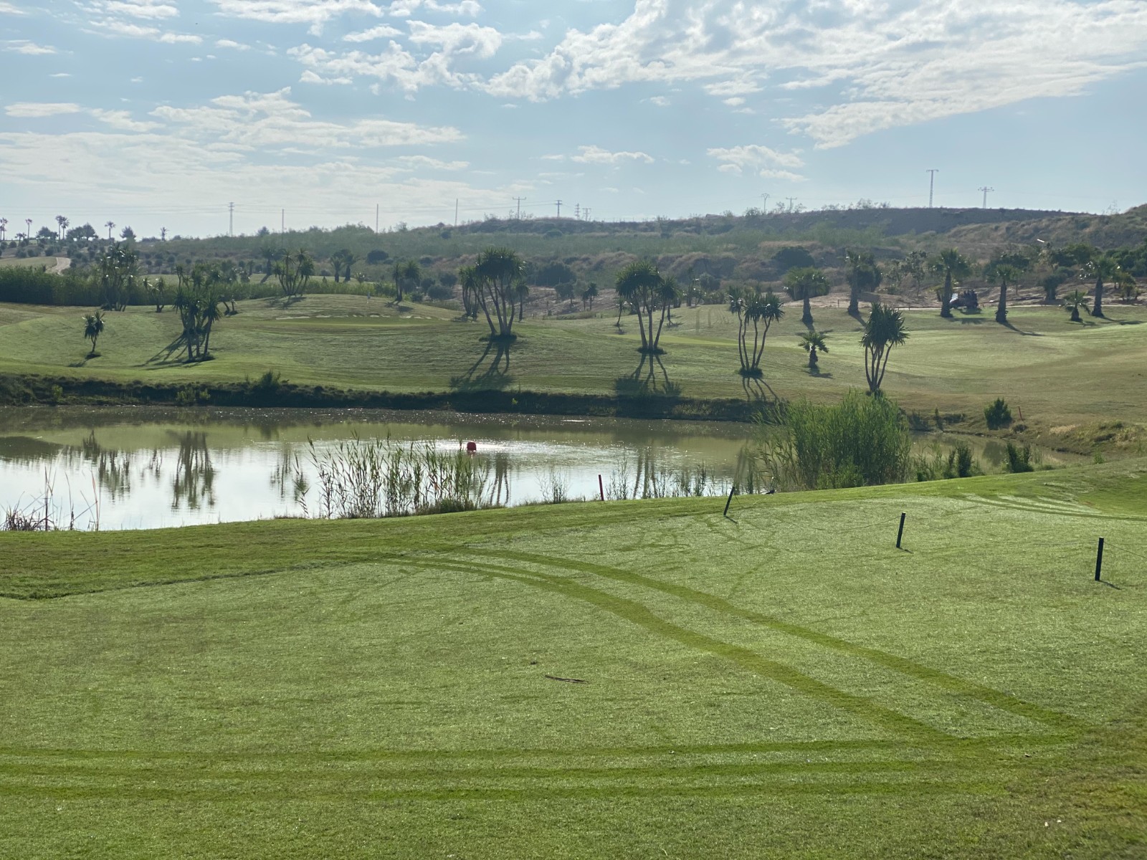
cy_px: 430
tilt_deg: -2.7
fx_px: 1723
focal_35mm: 52
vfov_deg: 28.0
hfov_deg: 36.8
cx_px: 574
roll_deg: -2.4
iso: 25
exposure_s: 1/4785
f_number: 2
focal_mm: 6
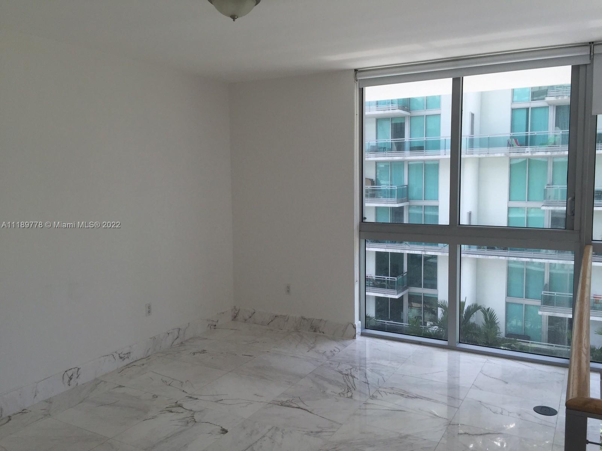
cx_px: 301
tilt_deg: -4.7
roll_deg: +0.4
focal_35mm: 29
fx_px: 504
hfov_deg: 61.7
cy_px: 226
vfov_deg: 48.2
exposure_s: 1/344
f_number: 2.2
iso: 32
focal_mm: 4.15
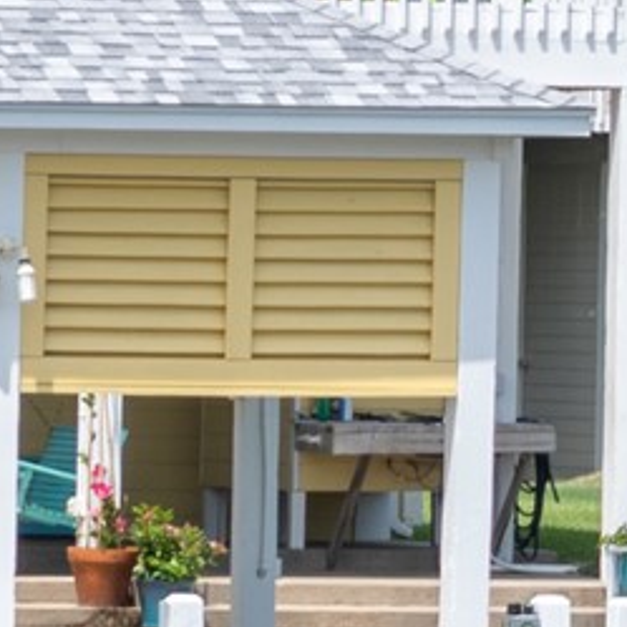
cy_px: 355
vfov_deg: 3.2
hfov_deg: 3.1
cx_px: -901
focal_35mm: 556
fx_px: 11394
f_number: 5.6
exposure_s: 1/500
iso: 100
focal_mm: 50
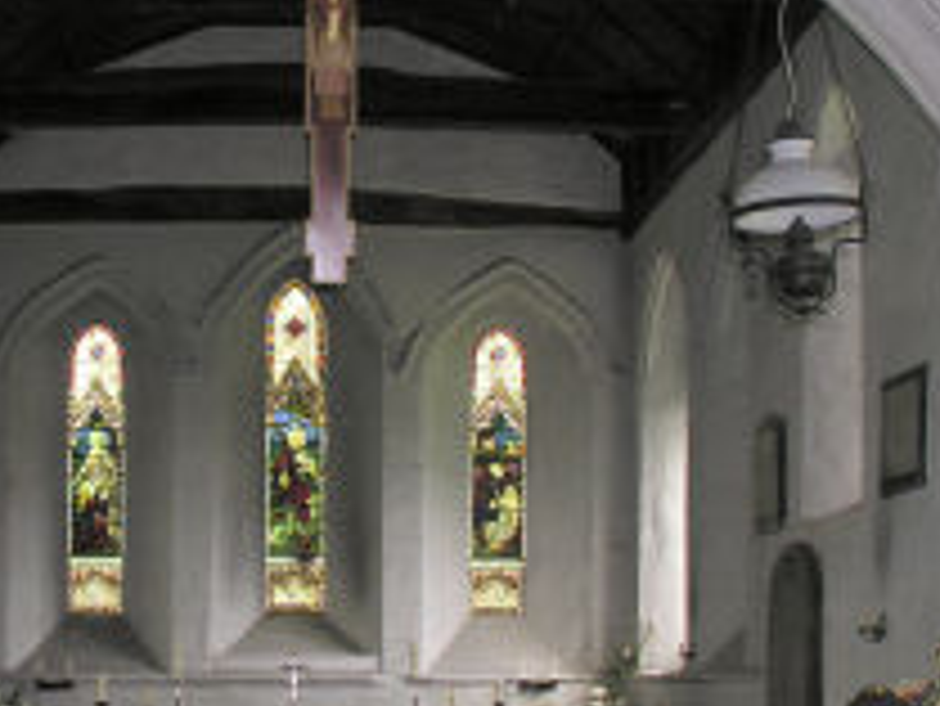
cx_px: 265
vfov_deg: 19.2
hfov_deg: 25.1
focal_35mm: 77
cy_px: 375
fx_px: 2092
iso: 85
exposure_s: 1/60.1
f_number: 2.8
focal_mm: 8.9
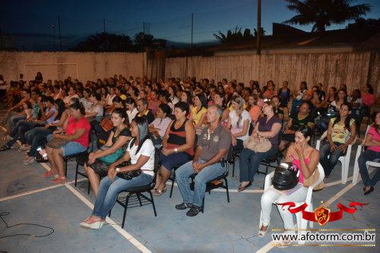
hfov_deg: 61.9
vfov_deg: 43.6
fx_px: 317
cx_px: 190
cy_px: 126
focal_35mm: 30
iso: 3200
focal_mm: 20
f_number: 3.5
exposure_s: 1/60
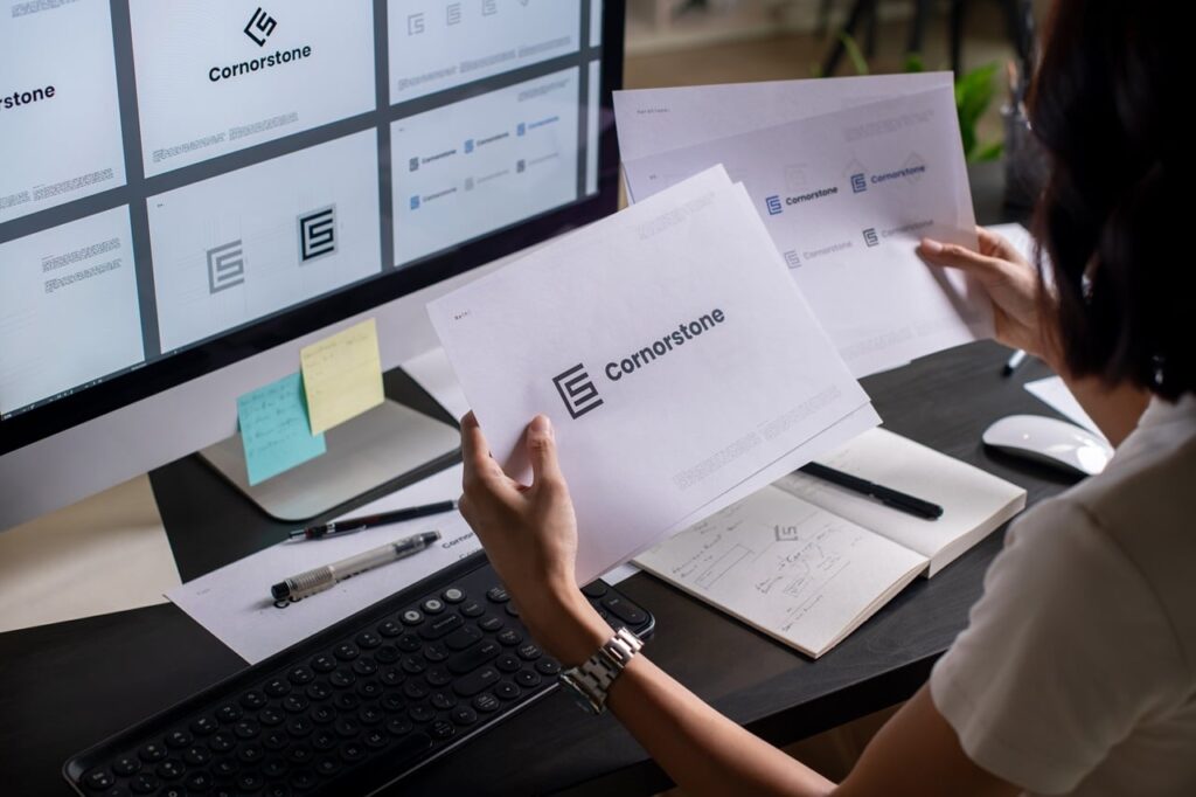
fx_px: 1660
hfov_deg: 39.6
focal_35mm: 50
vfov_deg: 27.0
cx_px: 598
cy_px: 398
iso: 200
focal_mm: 50
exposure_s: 1/50
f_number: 4
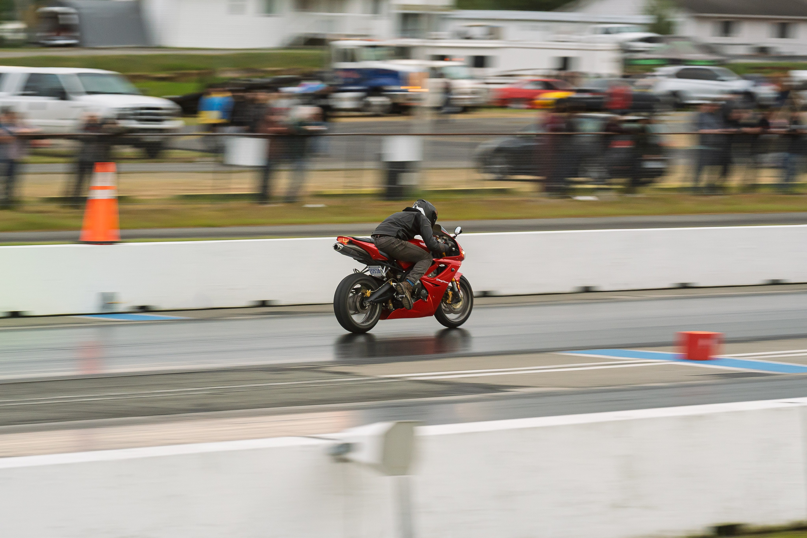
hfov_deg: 12.1
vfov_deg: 8.1
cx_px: 408
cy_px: 309
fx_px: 3796
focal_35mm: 169
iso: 640
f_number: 4.5
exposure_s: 1/160
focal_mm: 119
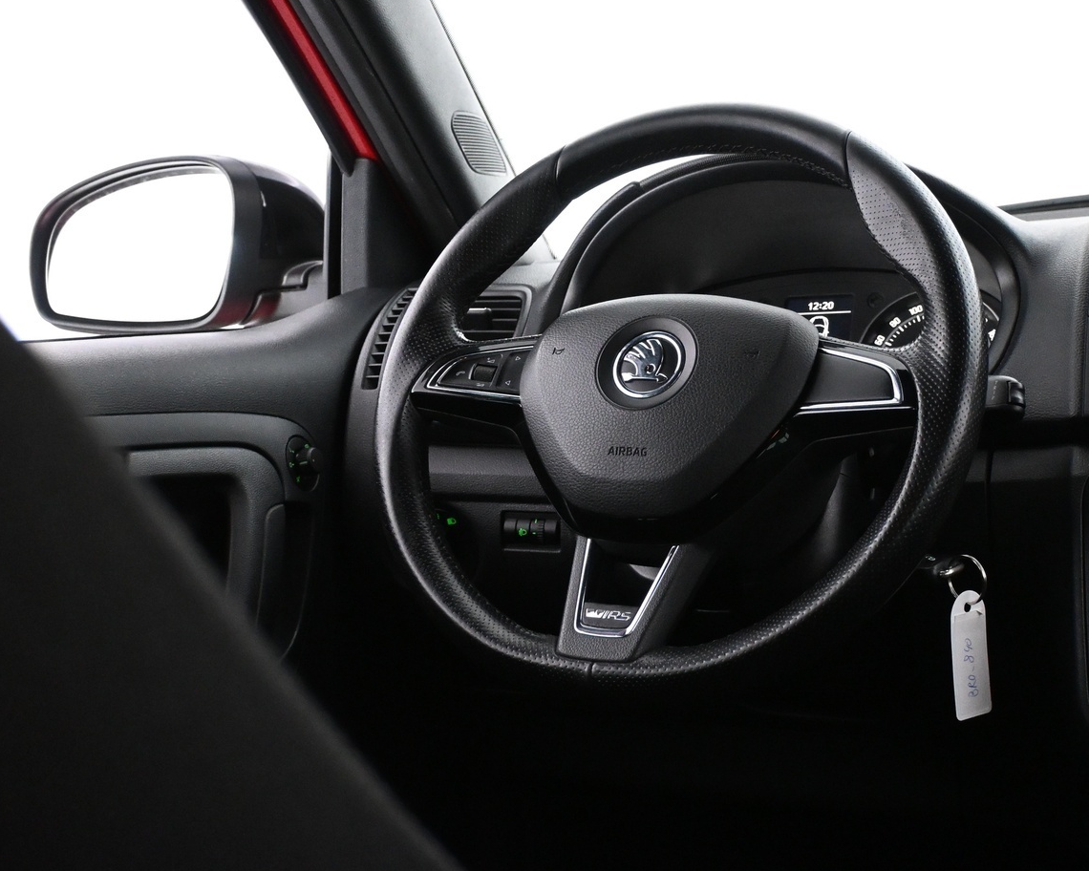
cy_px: 365
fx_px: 1708
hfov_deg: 35.3
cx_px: 617
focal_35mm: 53
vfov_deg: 28.6
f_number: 4.5
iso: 4500
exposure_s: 1/40
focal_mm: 26.5
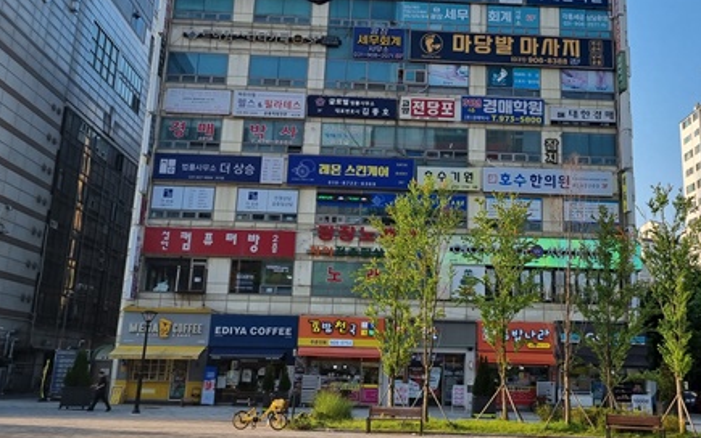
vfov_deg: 27.7
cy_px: 118
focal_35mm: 46
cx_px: 438
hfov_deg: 43.1
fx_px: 879
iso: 50
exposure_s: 1/1500
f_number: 1.8
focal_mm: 5.4
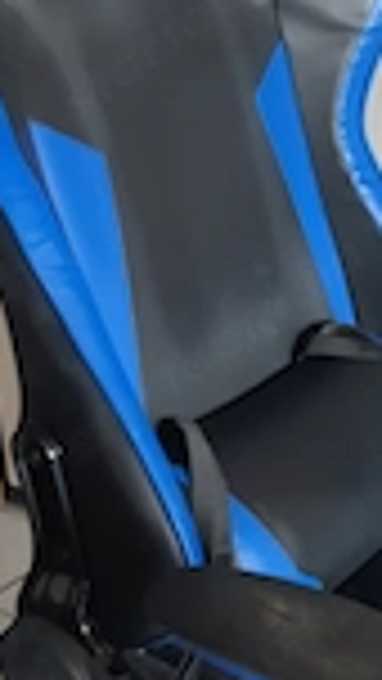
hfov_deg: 15.8
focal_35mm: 75
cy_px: 423
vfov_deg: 28.1
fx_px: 1350
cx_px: 391
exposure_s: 1/33
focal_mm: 3.93
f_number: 1.7
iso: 200
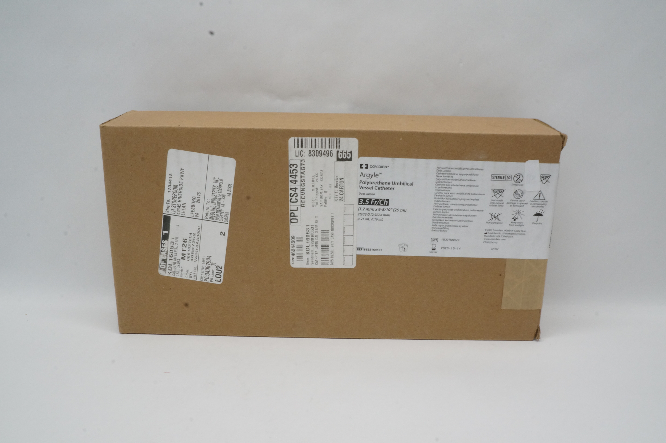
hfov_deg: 57.3
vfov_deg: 39.9
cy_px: 222
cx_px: 333
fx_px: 610
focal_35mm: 33
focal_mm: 22
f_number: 25
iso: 800
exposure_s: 1/8
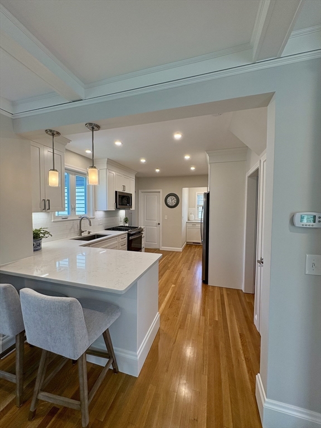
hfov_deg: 85.7
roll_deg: -0.2
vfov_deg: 102.1
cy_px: 214
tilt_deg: -2.5
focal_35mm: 14
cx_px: 160
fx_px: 173
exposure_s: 1/126
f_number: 2.2
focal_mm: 2.22
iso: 125
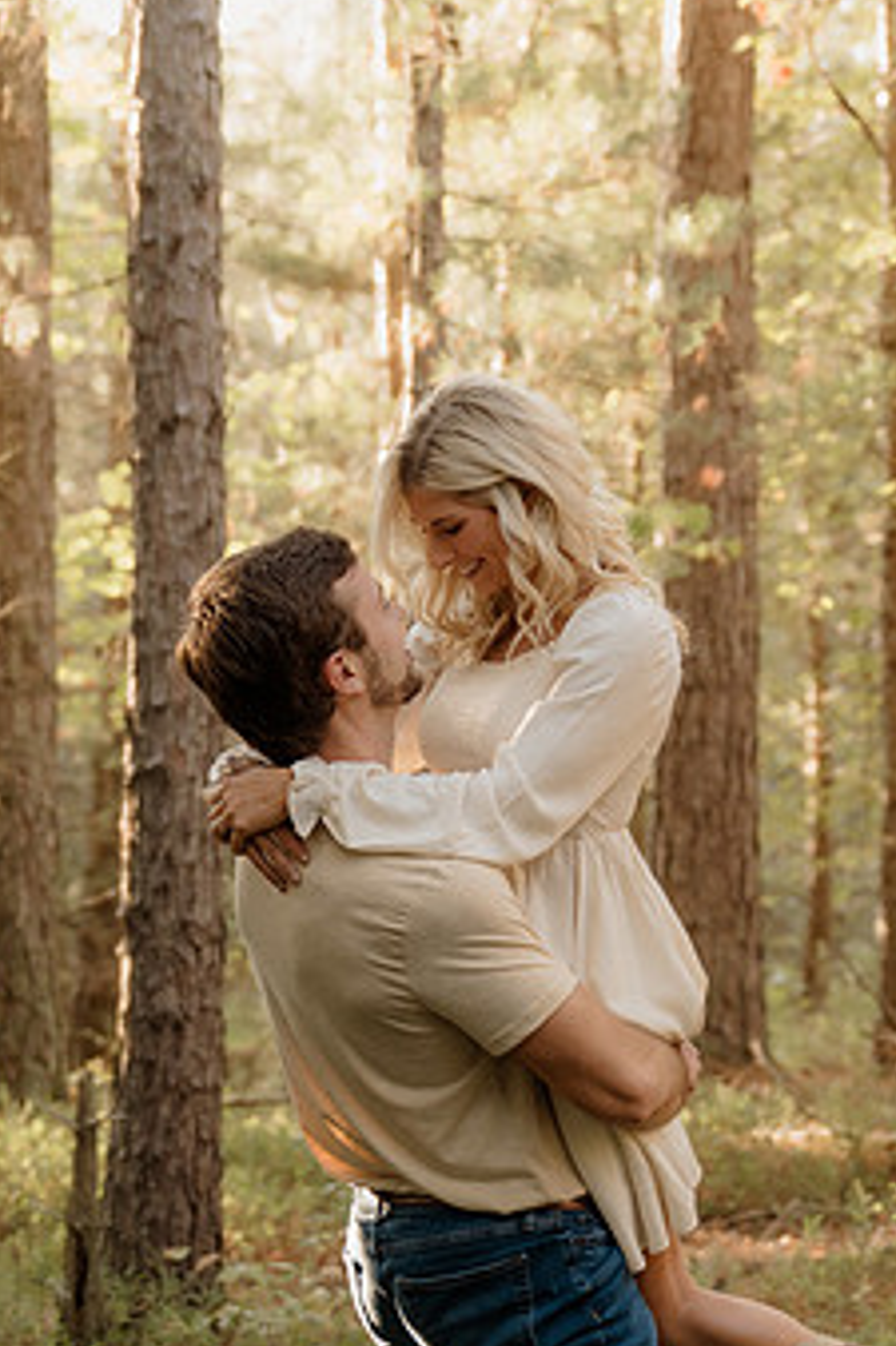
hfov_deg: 13.1
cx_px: 386
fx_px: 3886
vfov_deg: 19.6
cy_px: 581
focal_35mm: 104
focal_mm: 52
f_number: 3.2
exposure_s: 1/100
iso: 500
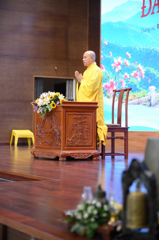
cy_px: 120
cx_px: 80
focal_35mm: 86
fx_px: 571
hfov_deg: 15.9
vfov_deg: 23.7
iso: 3200
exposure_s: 1/100
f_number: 4
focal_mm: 86
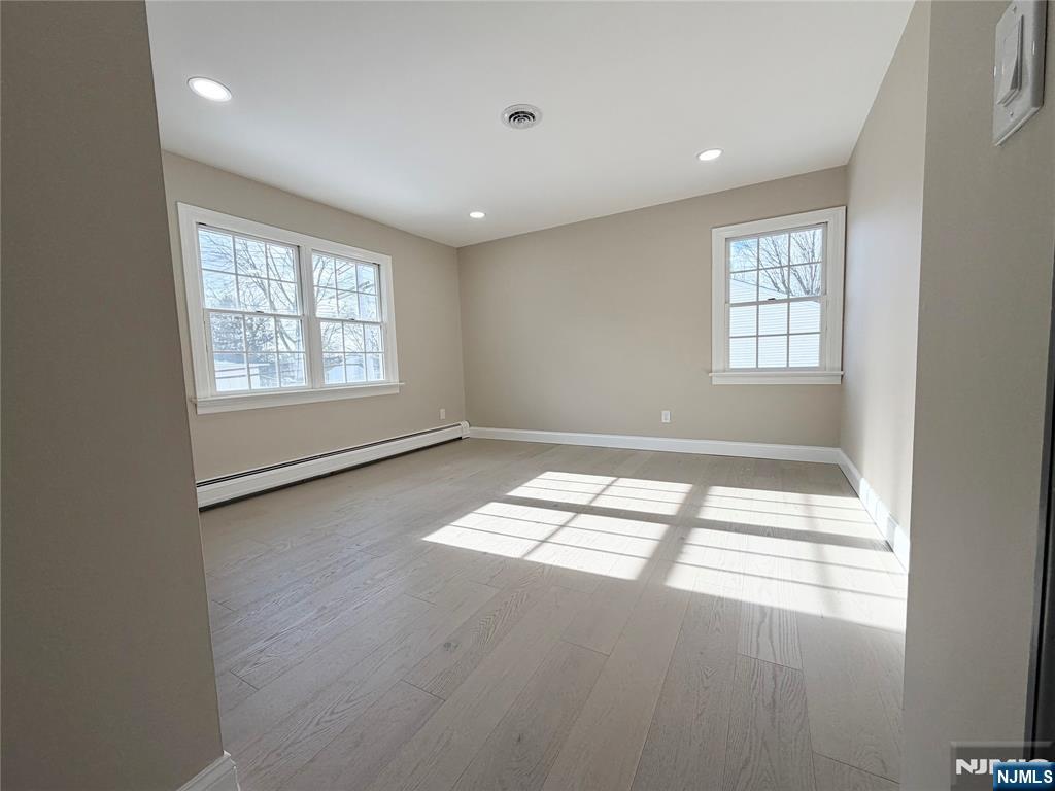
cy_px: 396
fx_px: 427
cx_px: 528
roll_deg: +2.6
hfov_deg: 102.1
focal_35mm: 14
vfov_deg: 85.7
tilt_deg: -5.1
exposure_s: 1/282
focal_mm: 2.22
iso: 50
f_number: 2.2
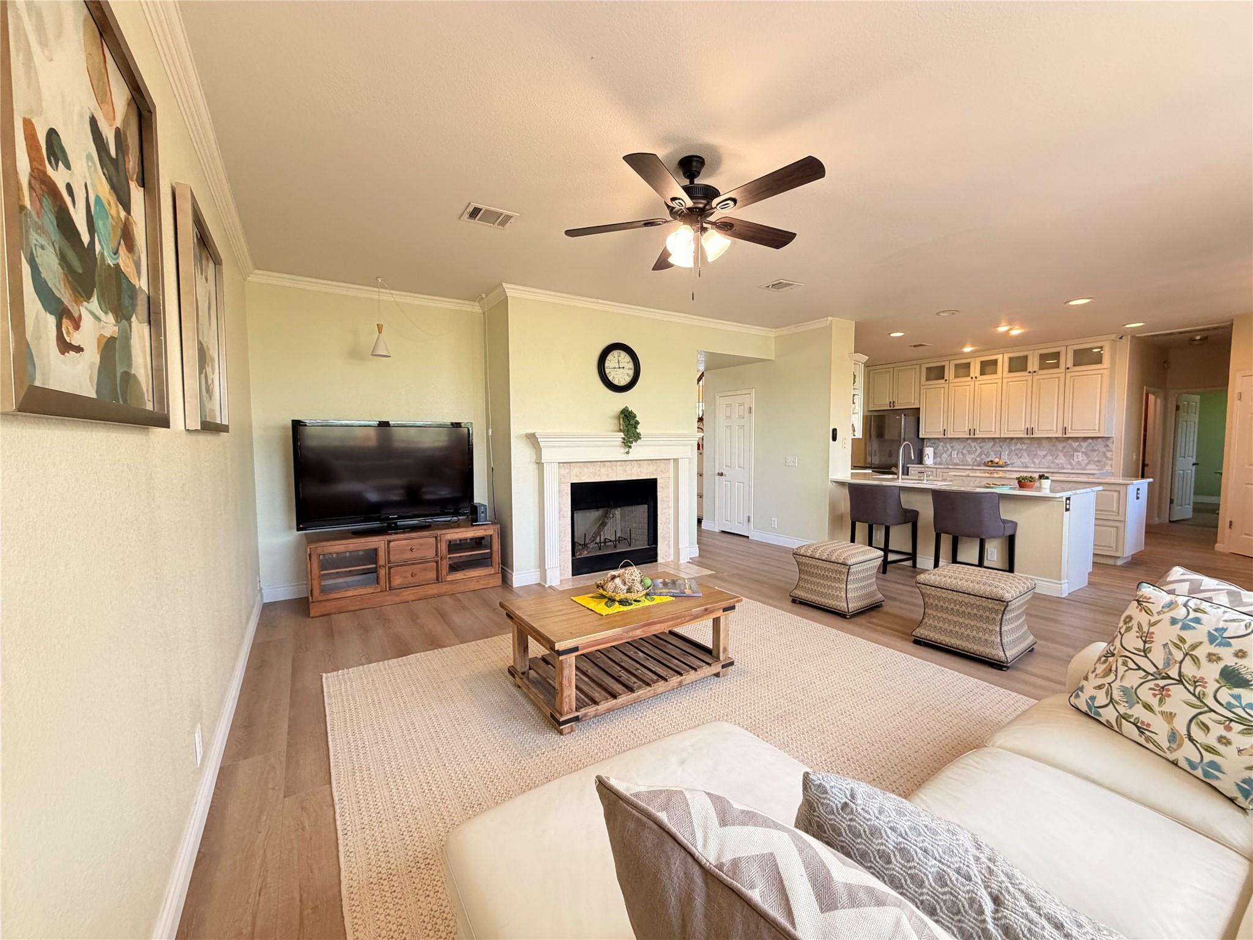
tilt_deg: -2.9
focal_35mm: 14
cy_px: 470
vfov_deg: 85.7
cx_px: 626
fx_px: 507
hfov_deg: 102.1
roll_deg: +0.4
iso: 320
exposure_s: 1/60
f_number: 2.2
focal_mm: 2.22
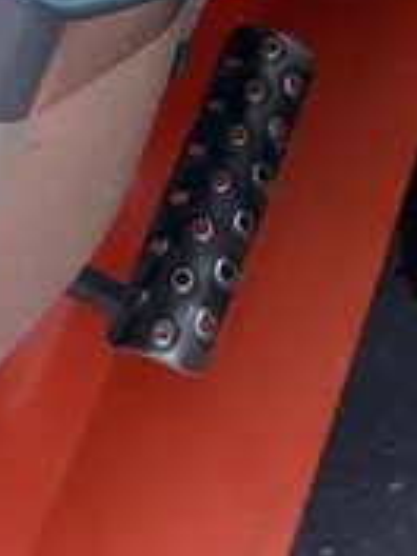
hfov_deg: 13.5
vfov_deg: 14.7
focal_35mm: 108
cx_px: 430
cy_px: -583
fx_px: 1735
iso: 32
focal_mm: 4.2
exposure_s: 1/643
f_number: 1.6
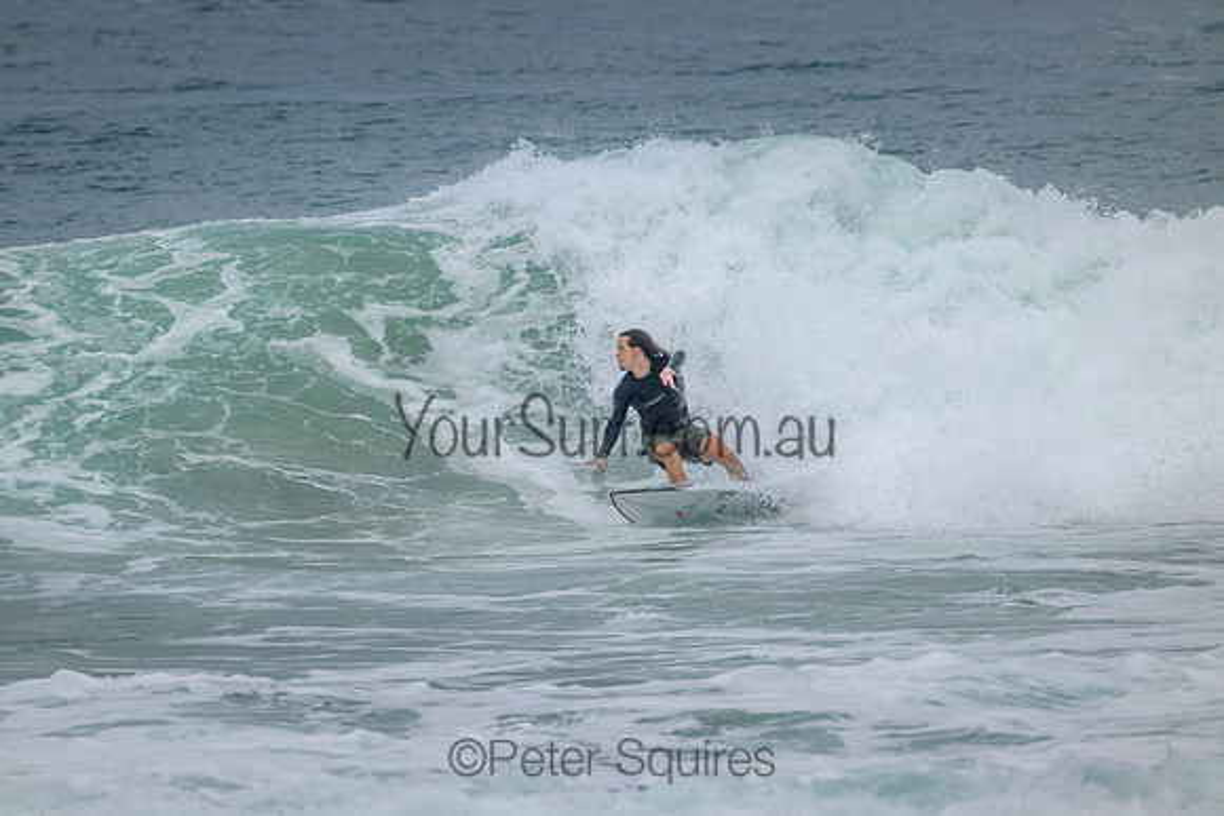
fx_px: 27205
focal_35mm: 800
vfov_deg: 1.7
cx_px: 612
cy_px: 408
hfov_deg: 2.6
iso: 640
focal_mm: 800
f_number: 11
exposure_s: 1/2000
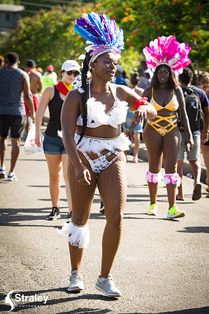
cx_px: 104
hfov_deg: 9.8
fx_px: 1222
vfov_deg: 14.7
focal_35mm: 140
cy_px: 157
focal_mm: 140
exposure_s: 1/200
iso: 100
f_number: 8
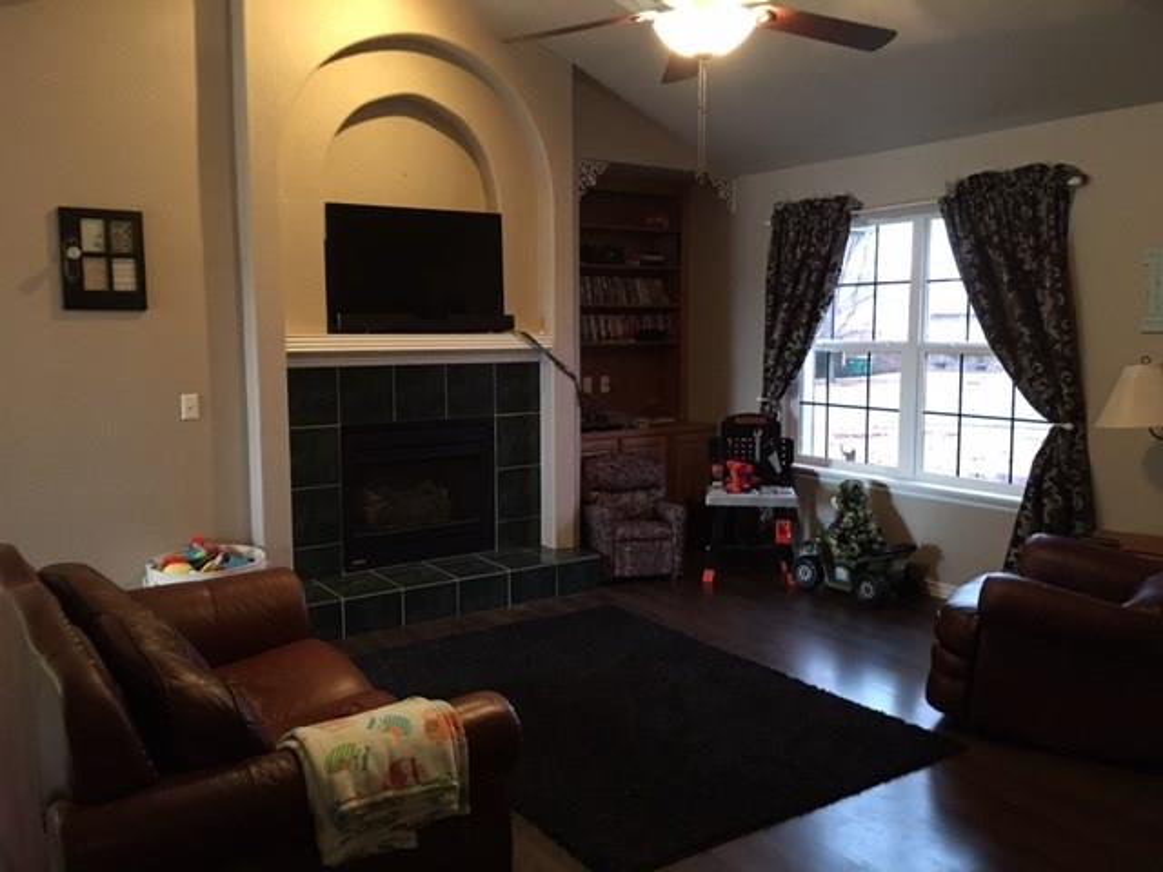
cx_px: 582
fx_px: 974
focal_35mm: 29
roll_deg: +0.3
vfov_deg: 48.2
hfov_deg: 61.7
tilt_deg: -4.3
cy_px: 436
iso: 80
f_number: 2.2
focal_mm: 4.15
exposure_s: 1/4
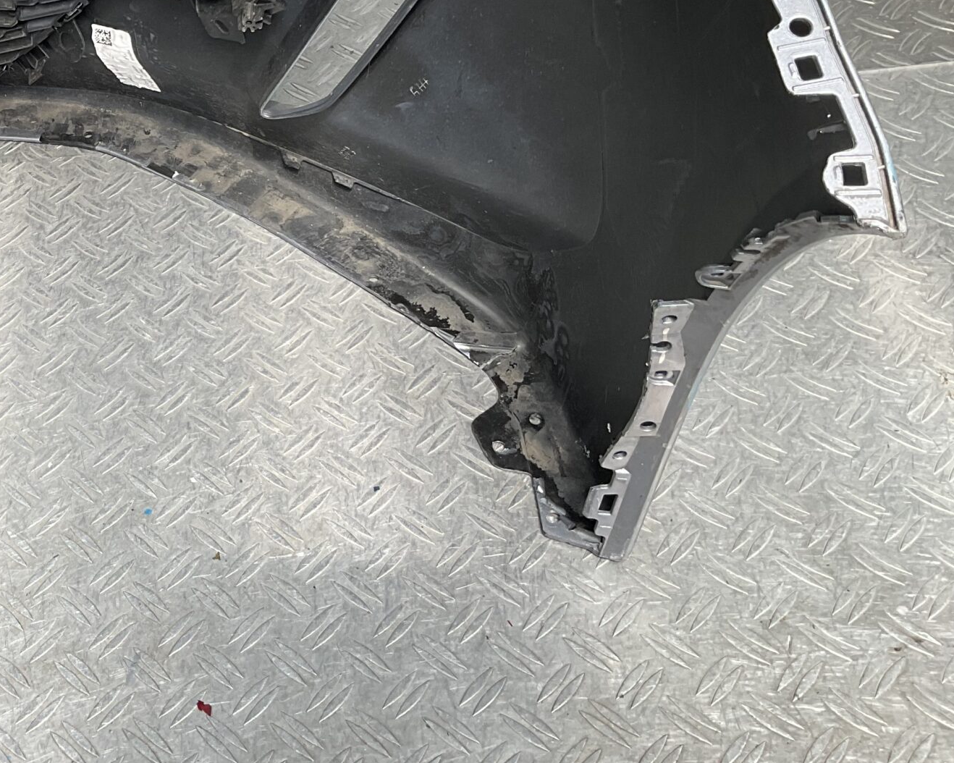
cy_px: 134
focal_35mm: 55
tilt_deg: -41.8
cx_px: 42
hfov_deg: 32.0
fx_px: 1553
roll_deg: +12.3
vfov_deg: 27.0
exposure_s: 1/351
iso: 16
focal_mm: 3
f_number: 1.8
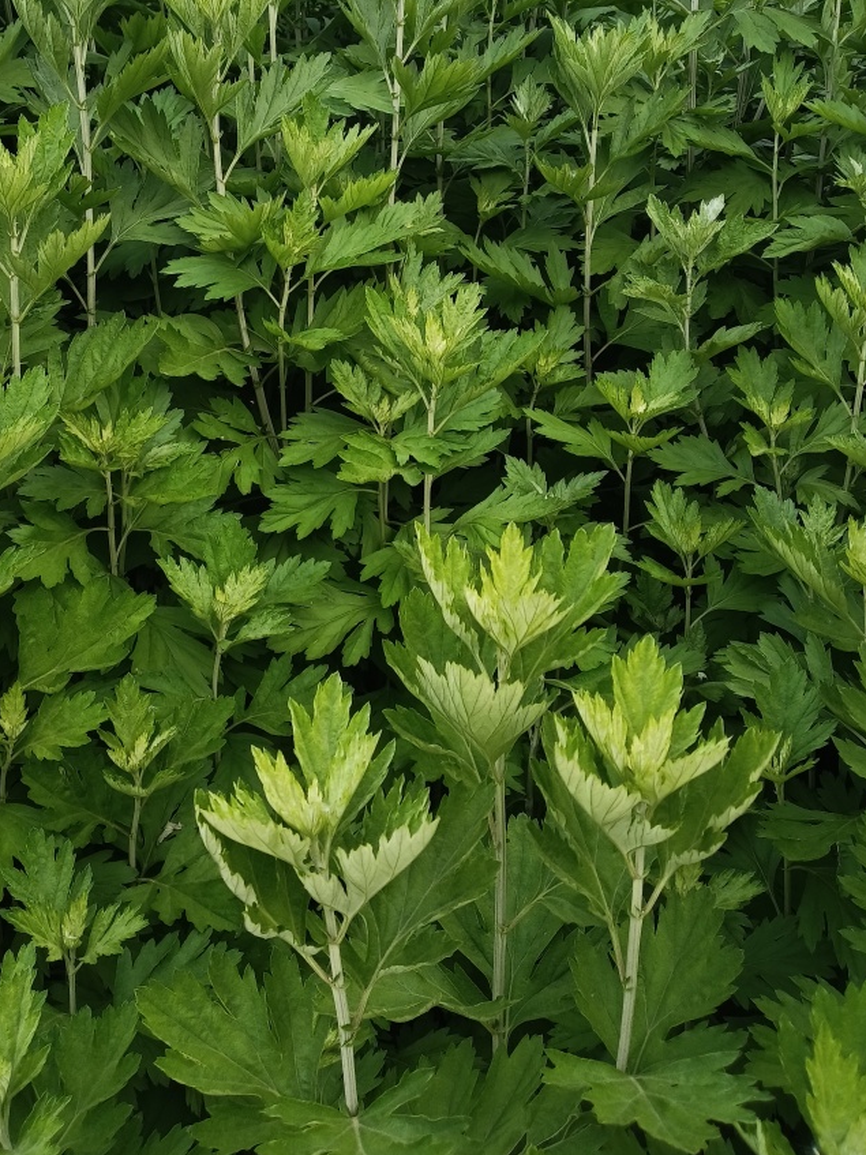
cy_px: 433
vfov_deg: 53.4
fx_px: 1134
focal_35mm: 34
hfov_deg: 41.6
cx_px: 341
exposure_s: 1/100
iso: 101
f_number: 1.8
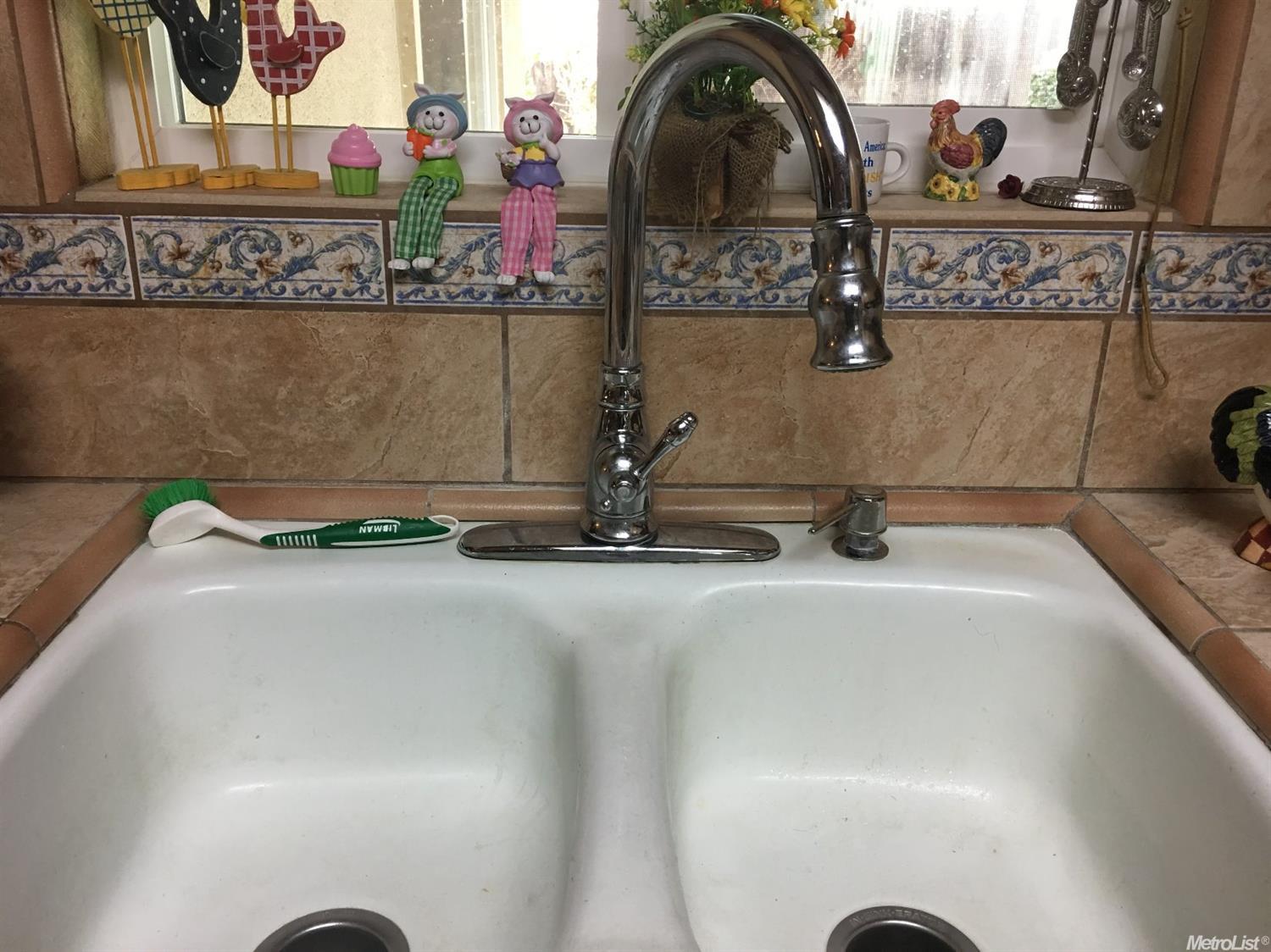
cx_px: 636
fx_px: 1064
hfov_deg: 61.7
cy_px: 476
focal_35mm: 29
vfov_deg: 48.2
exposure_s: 1/15
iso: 50
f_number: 2.2
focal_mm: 4.15
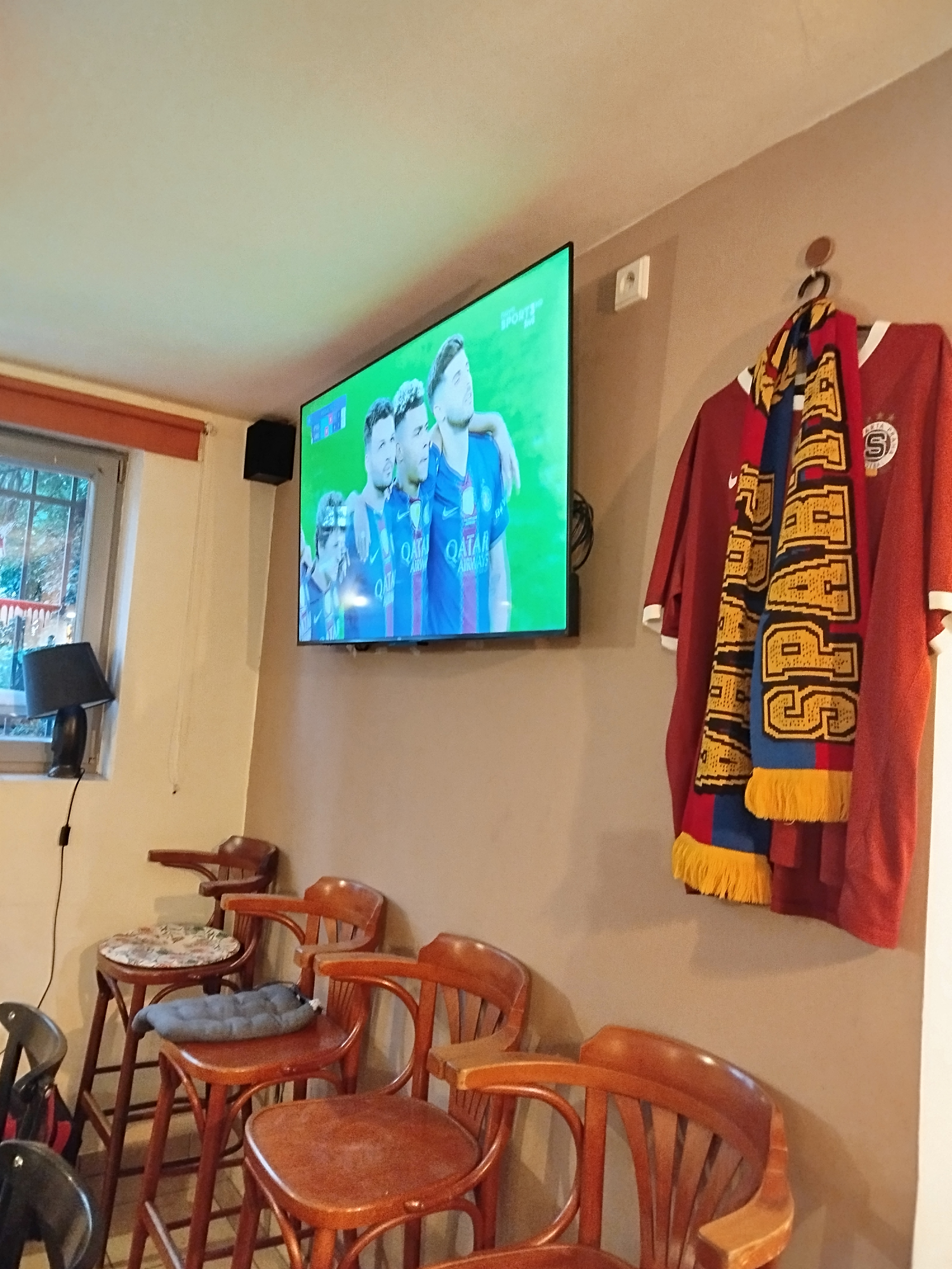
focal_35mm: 24
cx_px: 476
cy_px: 634
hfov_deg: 56.8
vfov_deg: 71.6
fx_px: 880
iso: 2000
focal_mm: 5.31
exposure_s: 1/17
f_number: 1.7
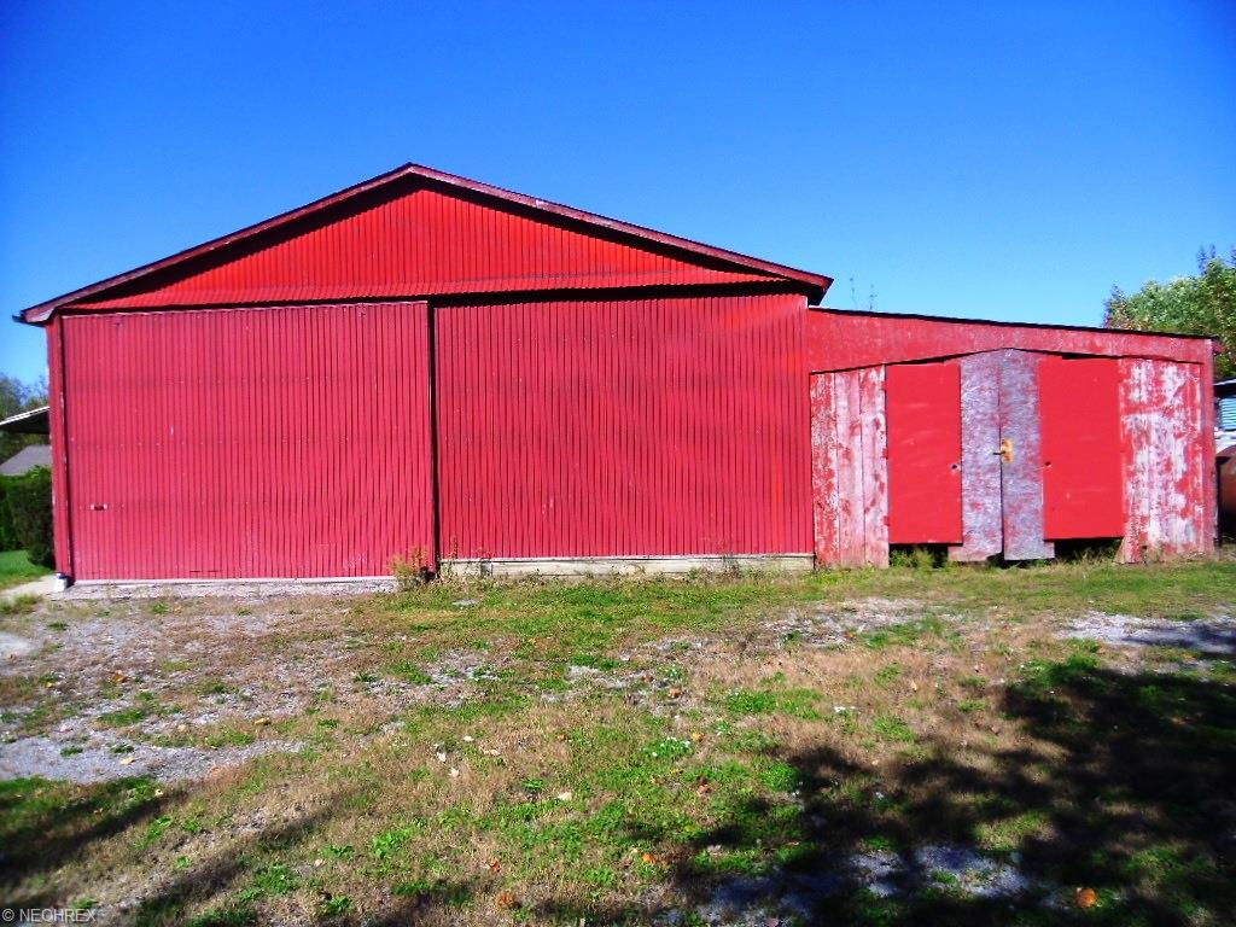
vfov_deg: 45.4
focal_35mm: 31
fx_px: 1107
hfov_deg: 58.4
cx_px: 618
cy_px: 464
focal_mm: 5.6
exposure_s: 1/1000
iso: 80
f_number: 3.3
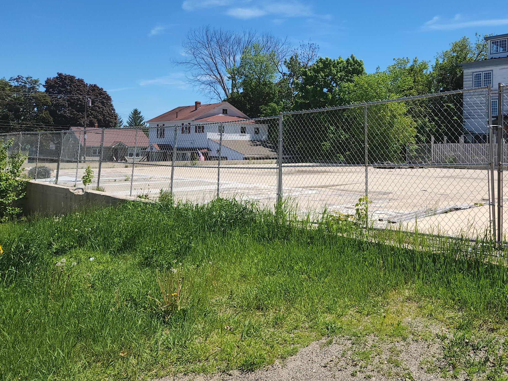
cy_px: 134
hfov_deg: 57.2
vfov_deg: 44.9
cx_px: 335
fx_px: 455
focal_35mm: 31
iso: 20
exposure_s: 1/1756
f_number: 1.8
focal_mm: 5.4
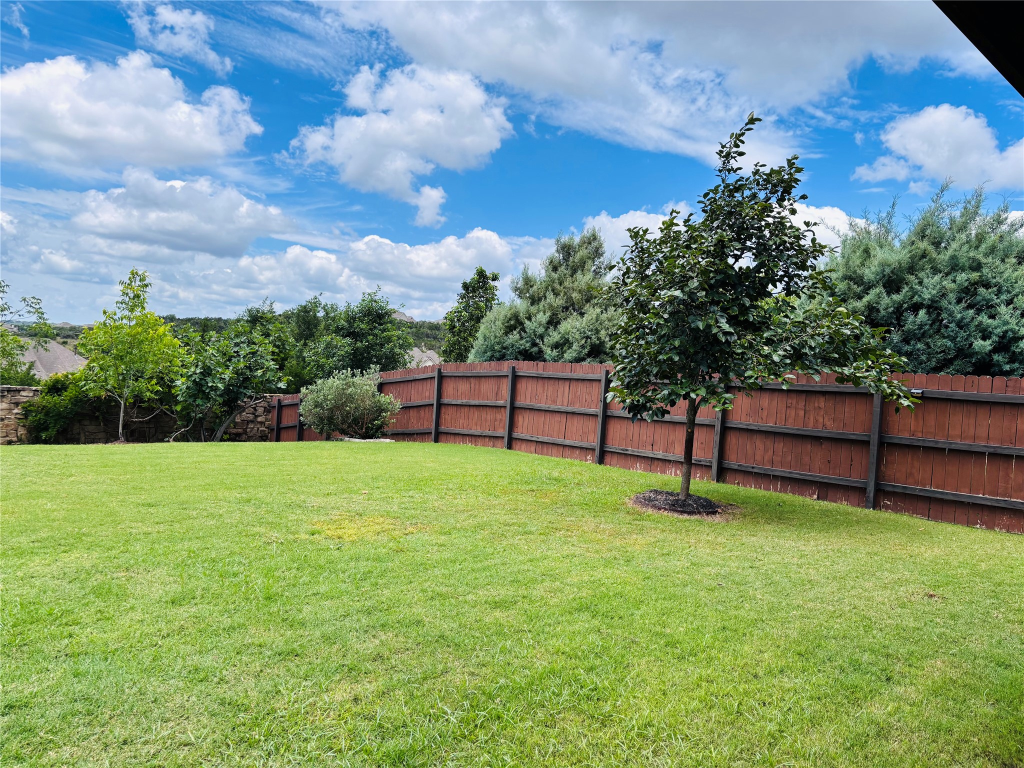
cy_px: 384
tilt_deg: -1.4
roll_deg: -5.1
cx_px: 512
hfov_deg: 67.3
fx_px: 769
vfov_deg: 53.1
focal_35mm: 26
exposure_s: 1/3311
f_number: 1.6
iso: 50
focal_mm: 5.96
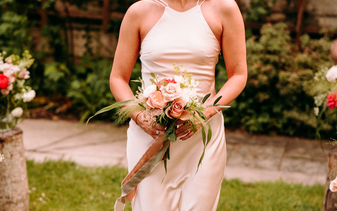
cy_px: 96
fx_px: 1203
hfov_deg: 15.9
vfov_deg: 10.0
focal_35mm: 131
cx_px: 169
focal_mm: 85
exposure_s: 1/1250
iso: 100
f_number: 2.2
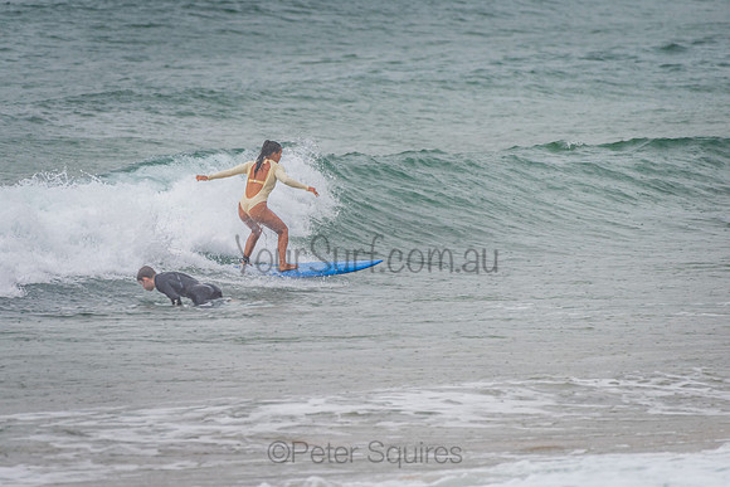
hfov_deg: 3.3
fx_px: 12799
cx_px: 269
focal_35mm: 631
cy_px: 217
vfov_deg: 2.2
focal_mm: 500
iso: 280
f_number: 5.6
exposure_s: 1/320
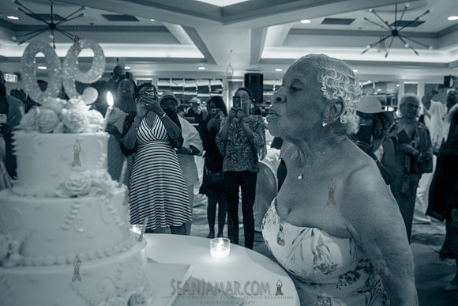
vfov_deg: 39.4
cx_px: 274
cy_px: 166
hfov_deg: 56.0
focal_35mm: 34
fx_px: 427
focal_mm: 28
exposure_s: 1/200
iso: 10000
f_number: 3.5
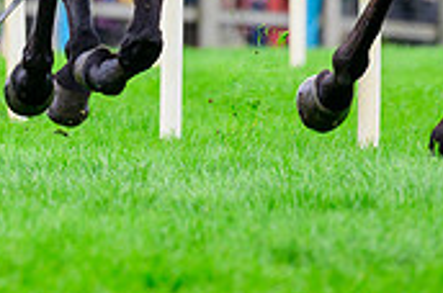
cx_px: -33
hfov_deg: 2.0
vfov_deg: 1.3
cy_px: -199
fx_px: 12455
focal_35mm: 1014
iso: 1000
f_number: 6.3
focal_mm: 300
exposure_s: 1/2000
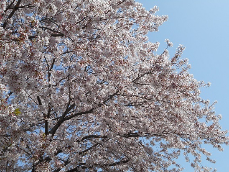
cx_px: 114
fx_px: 291
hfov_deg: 42.9
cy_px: 86
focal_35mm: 44
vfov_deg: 32.9
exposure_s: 1/800
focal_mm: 7.7
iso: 80
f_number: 4.2
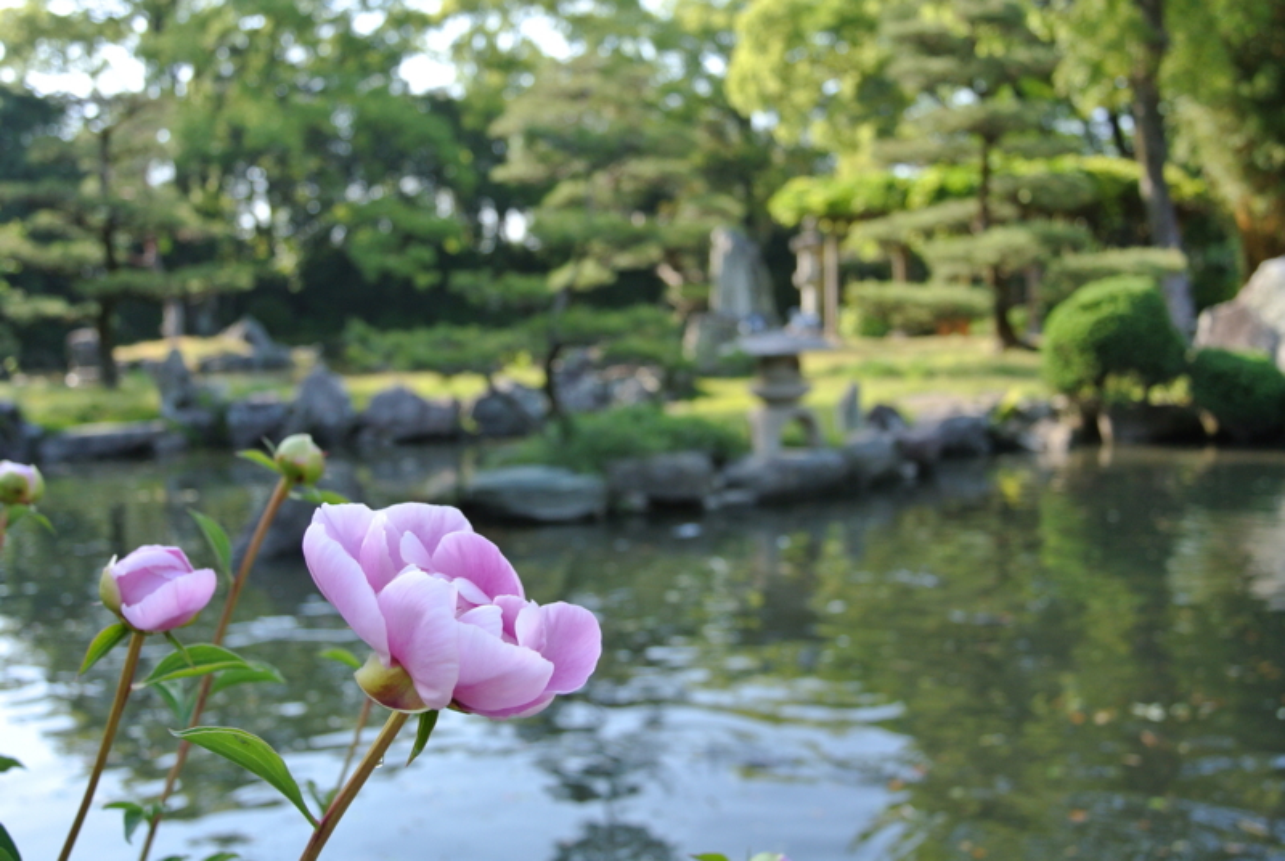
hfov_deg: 48.4
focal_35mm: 40
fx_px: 1430
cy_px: 430
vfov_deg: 33.5
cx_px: 642
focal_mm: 15
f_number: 4.2
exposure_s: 1/400
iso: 200
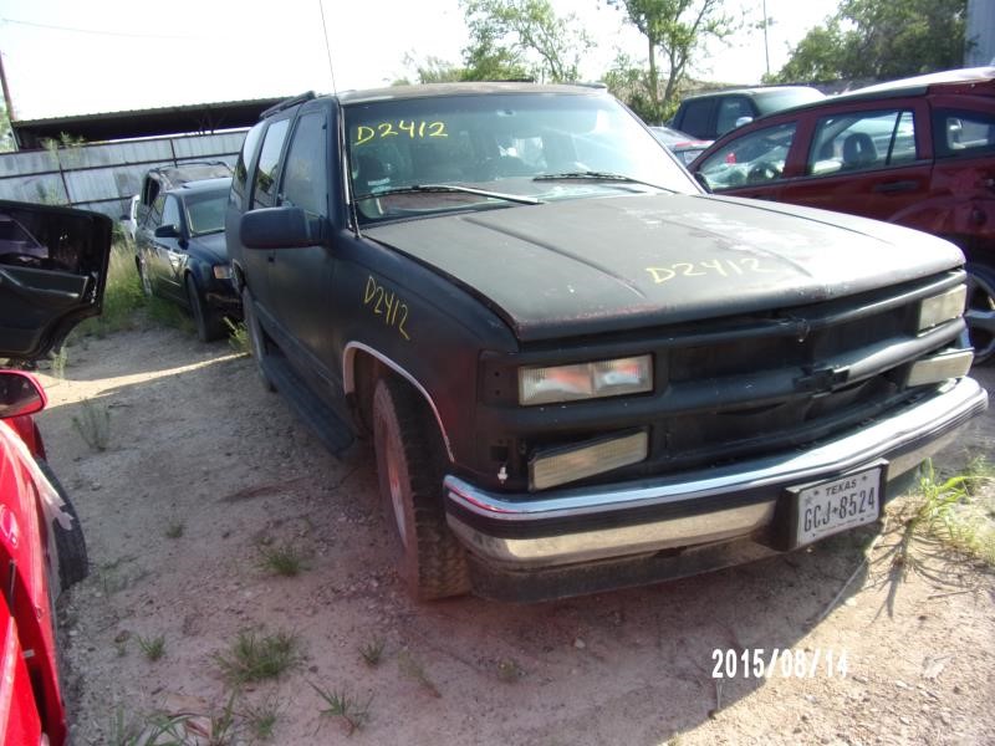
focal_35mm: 24
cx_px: 498
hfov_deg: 71.6
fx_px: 690
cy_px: 373
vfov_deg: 56.8
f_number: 3.3
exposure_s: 1/400
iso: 80
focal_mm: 4.3
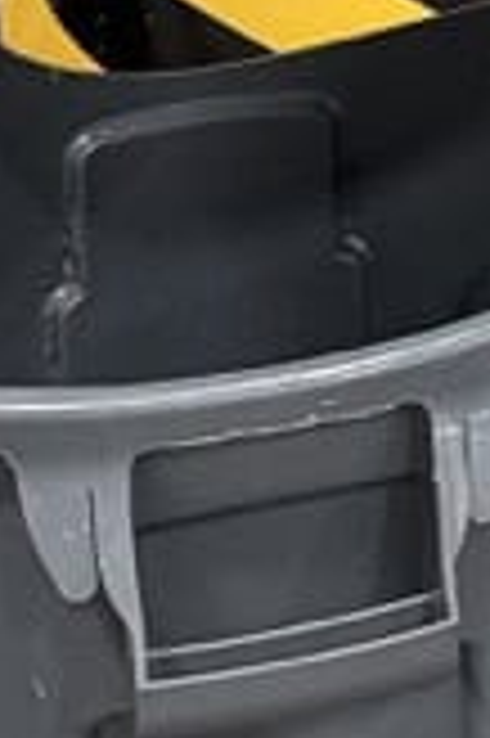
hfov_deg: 6.0
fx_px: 3989
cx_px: 1861
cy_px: -1030
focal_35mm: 195
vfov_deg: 9.4
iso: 250
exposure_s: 1/60
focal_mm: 6.8
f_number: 1.8
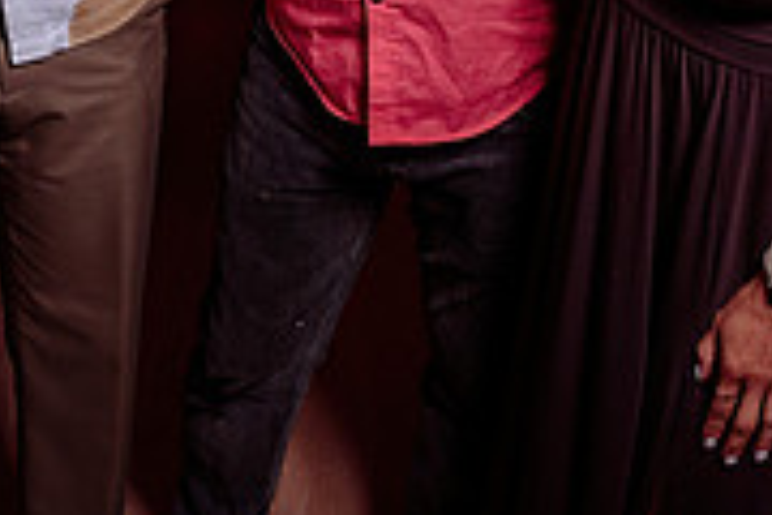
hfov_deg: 23.1
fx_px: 1887
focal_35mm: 88
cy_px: -332
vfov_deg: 14.2
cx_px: 369
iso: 800
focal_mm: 26
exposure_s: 1/80
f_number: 3.2
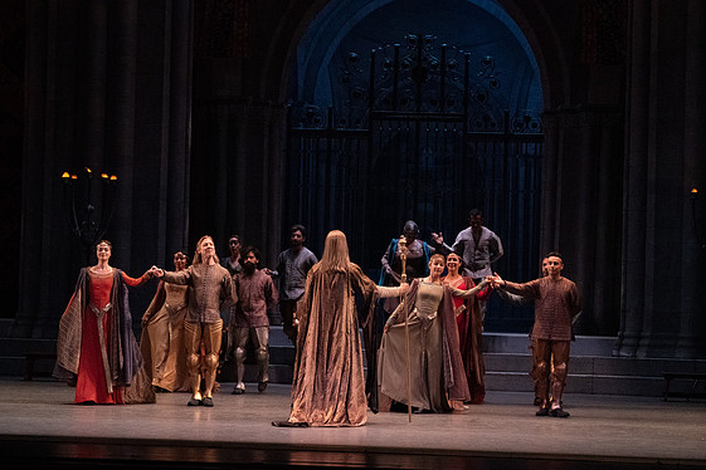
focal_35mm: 123
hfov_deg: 16.7
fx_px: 2412
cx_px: 345
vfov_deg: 11.1
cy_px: 241
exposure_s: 1/320
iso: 20000
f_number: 9
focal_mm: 119
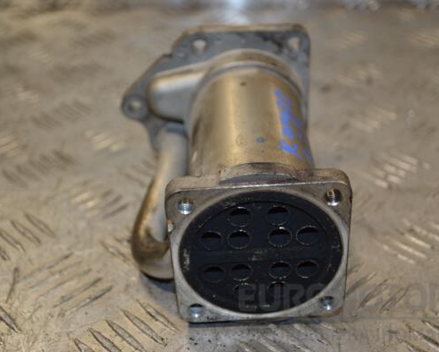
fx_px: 715
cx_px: 222
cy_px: 178
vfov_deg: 27.6
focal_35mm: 55
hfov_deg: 34.1
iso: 220
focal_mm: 32
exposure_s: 1/125
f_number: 4.8
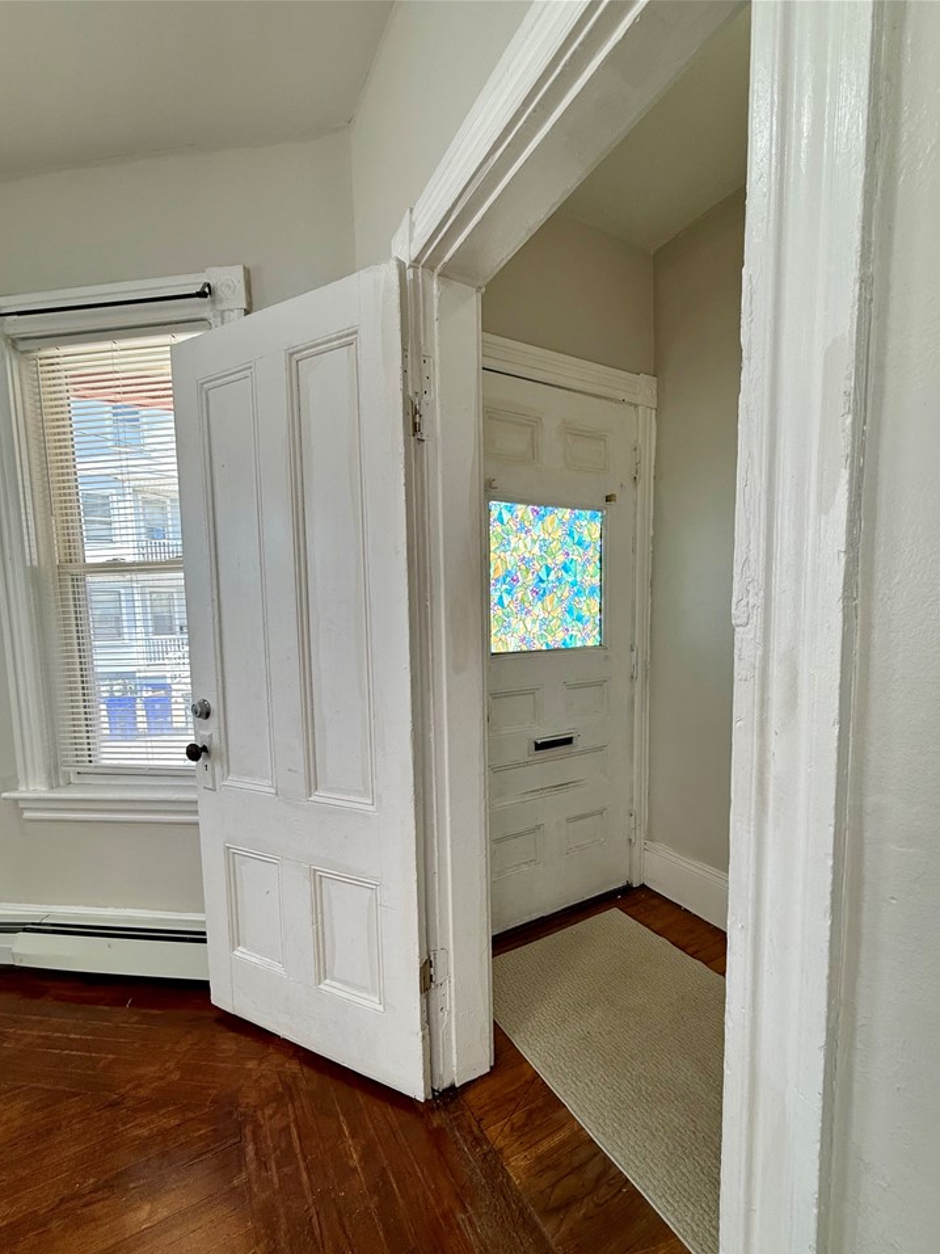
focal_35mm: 15
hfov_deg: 81.7
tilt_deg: -4.9
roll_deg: +1.0
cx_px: 482
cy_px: 670
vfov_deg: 98.0
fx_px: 543
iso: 64
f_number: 2.2
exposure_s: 1/120
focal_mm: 2.22
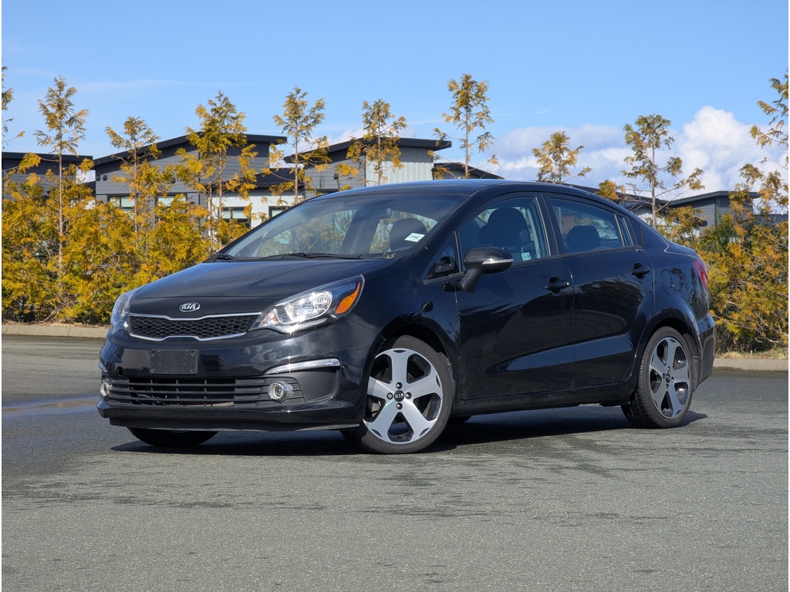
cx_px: 395
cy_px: 296
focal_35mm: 106
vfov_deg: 14.0
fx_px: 2419
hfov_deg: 18.5
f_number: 3.5
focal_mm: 19
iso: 30
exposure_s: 1/536
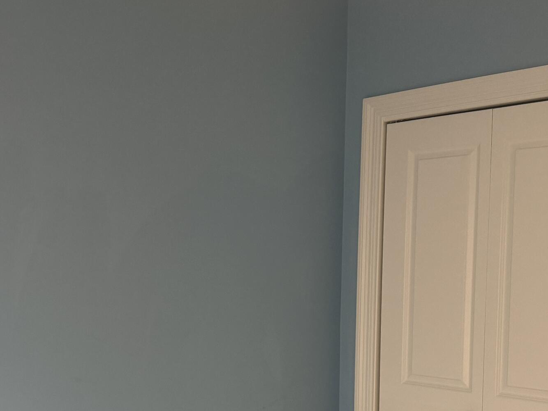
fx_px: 855
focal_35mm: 54
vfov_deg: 26.7
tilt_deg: -4.1
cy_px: 311
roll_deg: -0.3
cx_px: 169
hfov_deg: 35.1
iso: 250
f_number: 1.78
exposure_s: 1/60
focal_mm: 6.76
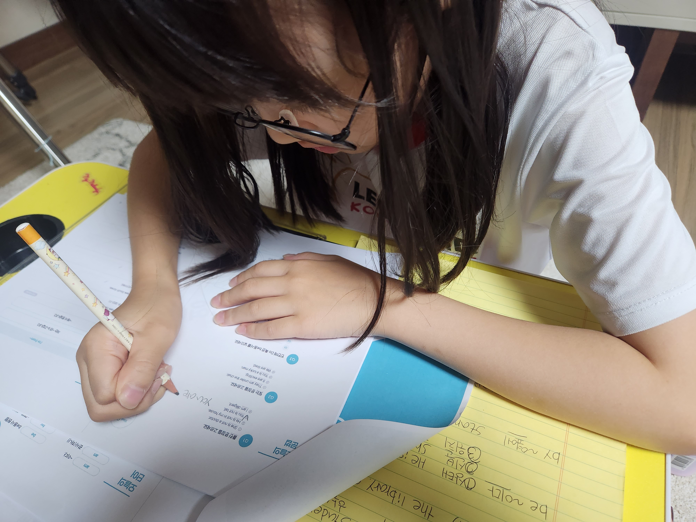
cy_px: 261
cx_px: 348
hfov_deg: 73.9
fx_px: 462
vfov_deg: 58.9
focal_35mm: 23
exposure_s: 1/120
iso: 400
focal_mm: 5.4
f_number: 1.8
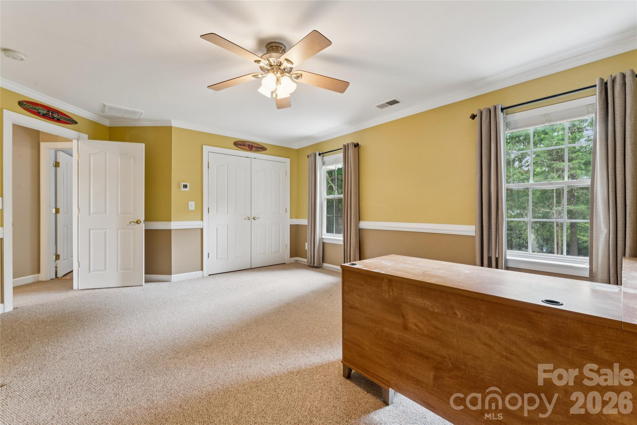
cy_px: 212
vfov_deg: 76.6
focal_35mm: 15
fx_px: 269
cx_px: 318
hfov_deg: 99.7
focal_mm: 15.2
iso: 100
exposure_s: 1.3
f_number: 13
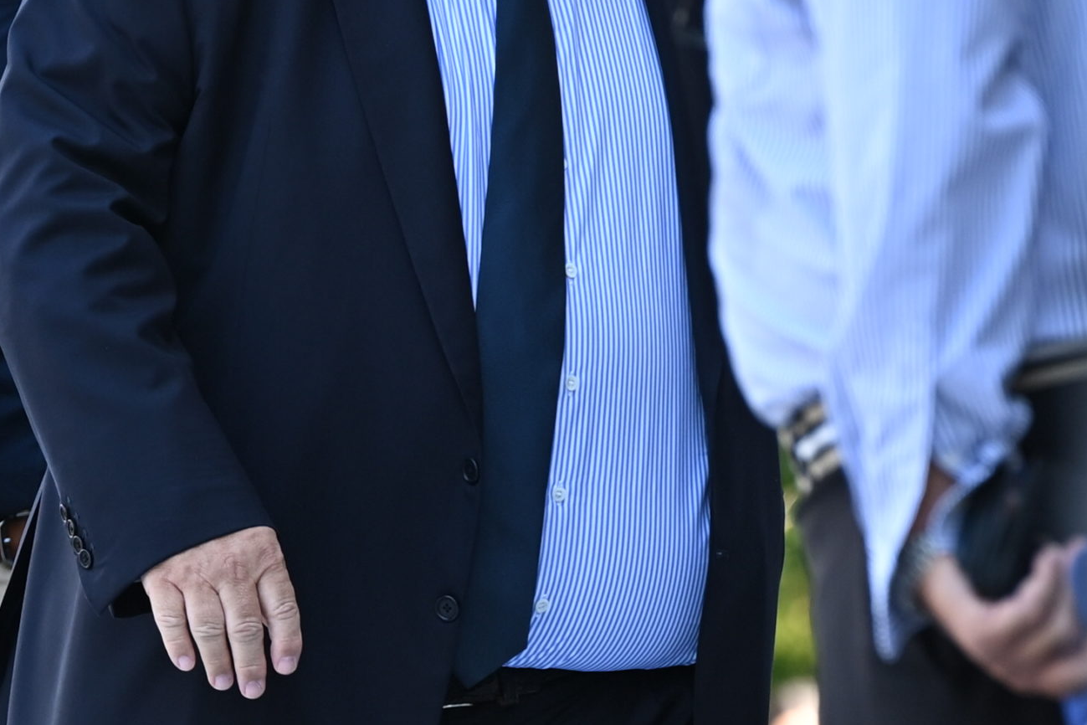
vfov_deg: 3.5
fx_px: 11896
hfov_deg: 5.2
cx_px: 422
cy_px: 89
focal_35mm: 394
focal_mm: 200
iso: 320
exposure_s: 1/400
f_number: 3.5
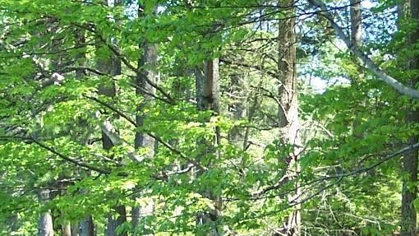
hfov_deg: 16.9
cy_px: 162
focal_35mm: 126
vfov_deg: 9.6
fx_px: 1400
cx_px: 322
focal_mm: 6.3
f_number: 2.8
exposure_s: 1/125
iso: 80
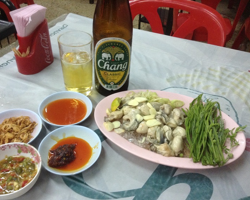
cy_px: 101
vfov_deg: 42.2
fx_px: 259
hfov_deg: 51.5
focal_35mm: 35
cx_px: 115
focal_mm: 3.3
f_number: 2.4
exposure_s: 1/24
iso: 160
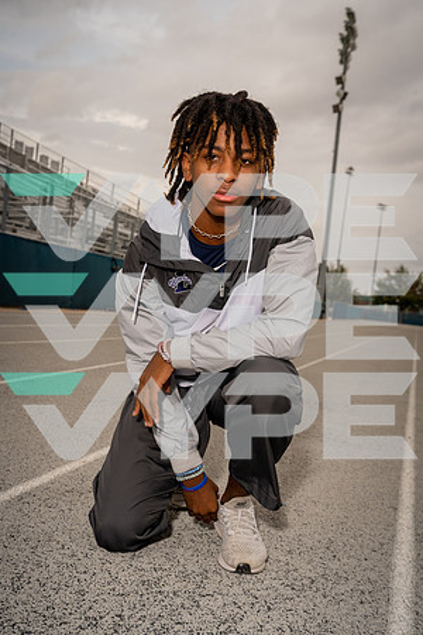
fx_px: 916
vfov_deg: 38.2
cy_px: 318
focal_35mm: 52
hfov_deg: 26.0
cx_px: 212
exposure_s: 1/250
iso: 250
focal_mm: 52
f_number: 8
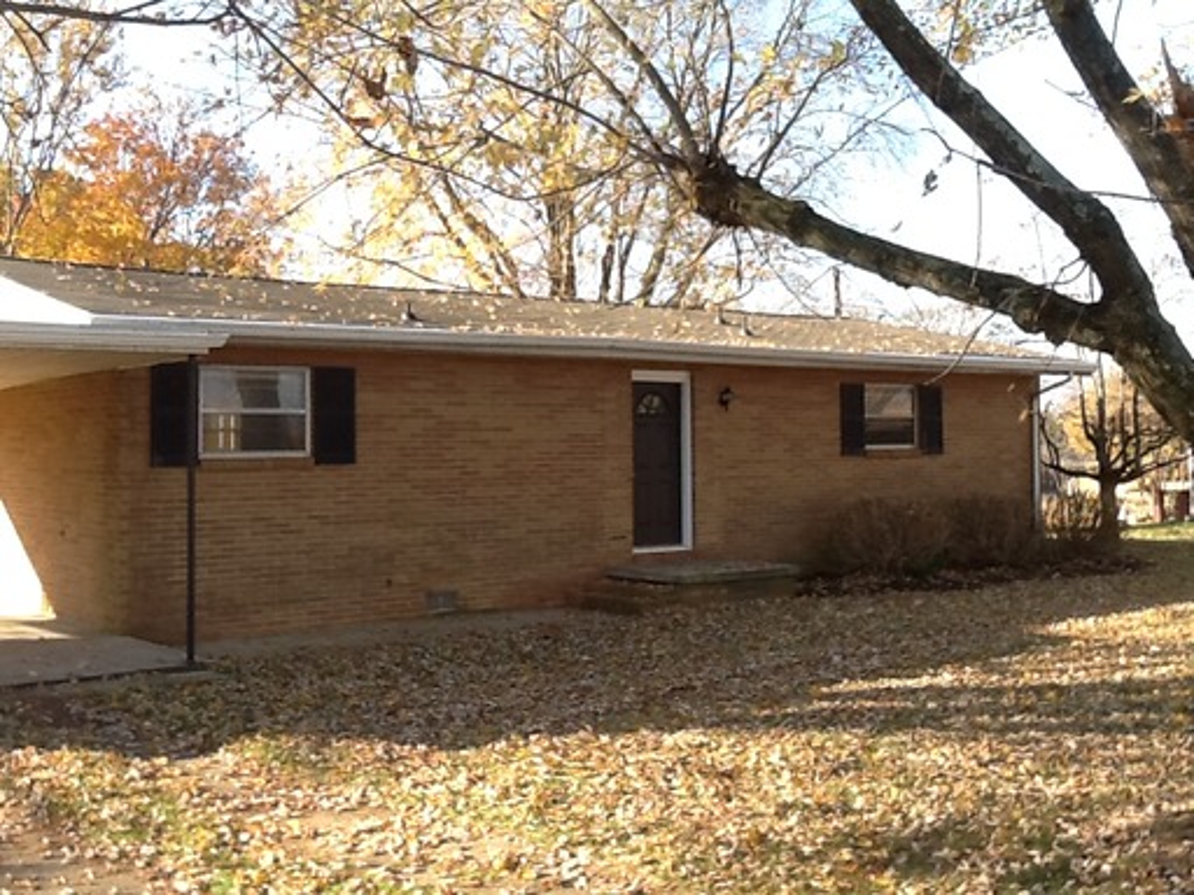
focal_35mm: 44
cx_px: 597
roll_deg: +1.3
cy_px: 448
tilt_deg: +0.0
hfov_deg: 42.9
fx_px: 1518
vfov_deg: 32.9
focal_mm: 2.03
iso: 40
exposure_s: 1/287
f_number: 2.4
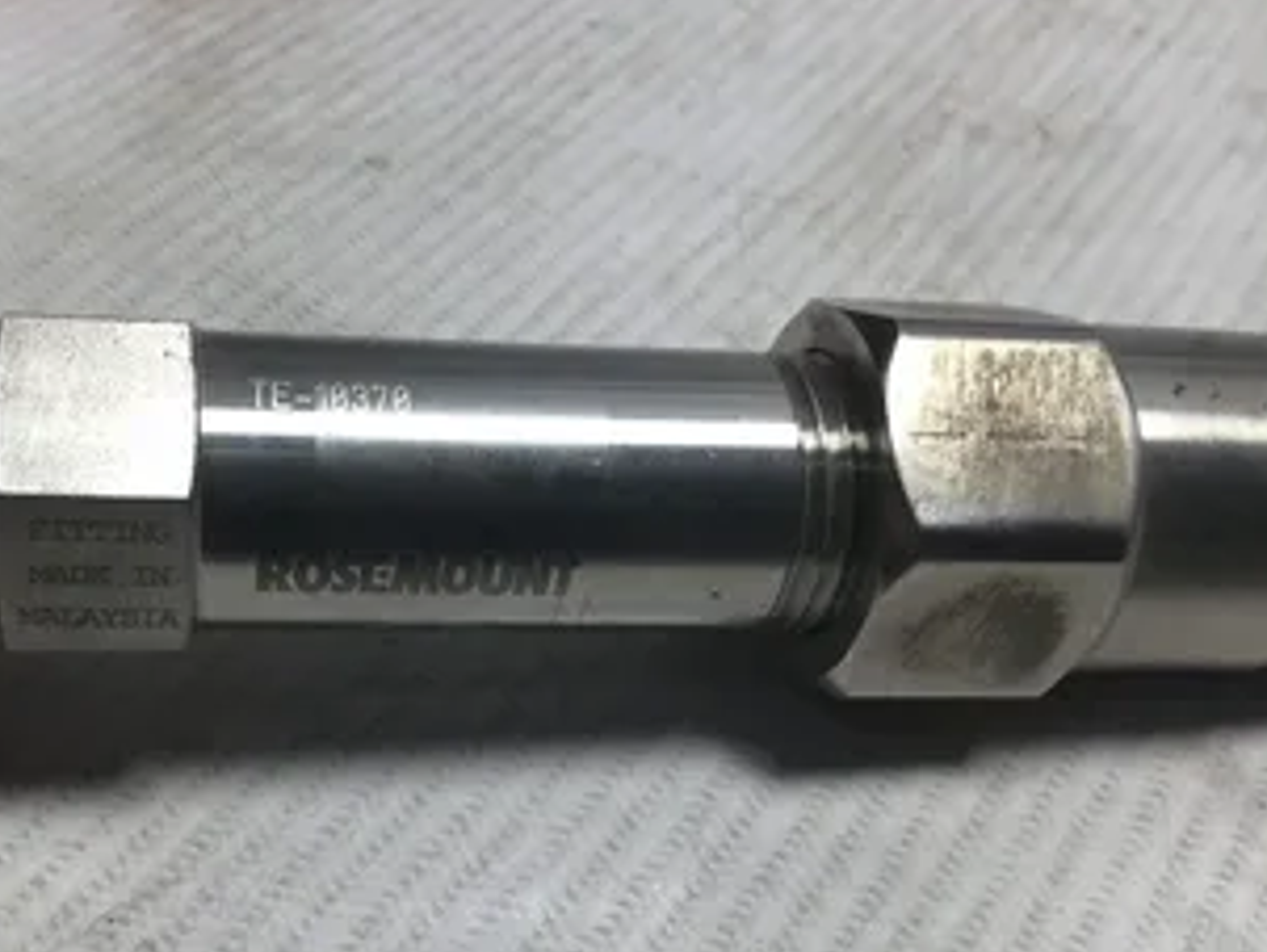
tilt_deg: -50.8
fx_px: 1502
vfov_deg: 35.0
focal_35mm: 41
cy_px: 608
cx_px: 466
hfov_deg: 45.3
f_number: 2.4
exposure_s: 1/120
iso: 25
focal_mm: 3.3
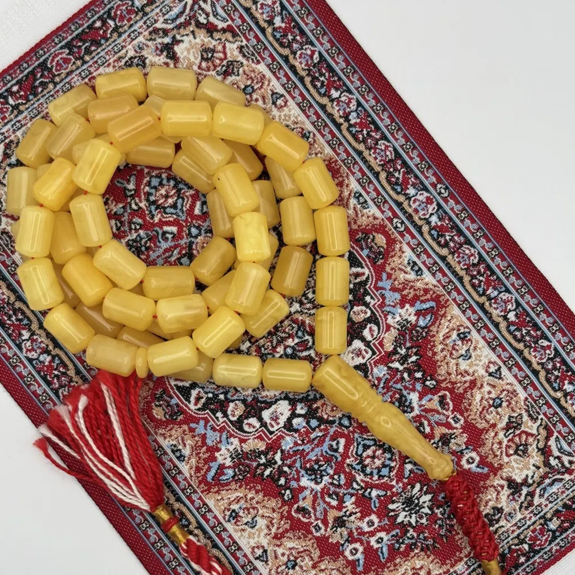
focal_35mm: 62
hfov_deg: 27.7
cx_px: 287
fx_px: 1165
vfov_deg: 27.6
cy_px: 373
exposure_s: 1/149
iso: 25
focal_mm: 5.96
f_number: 1.6
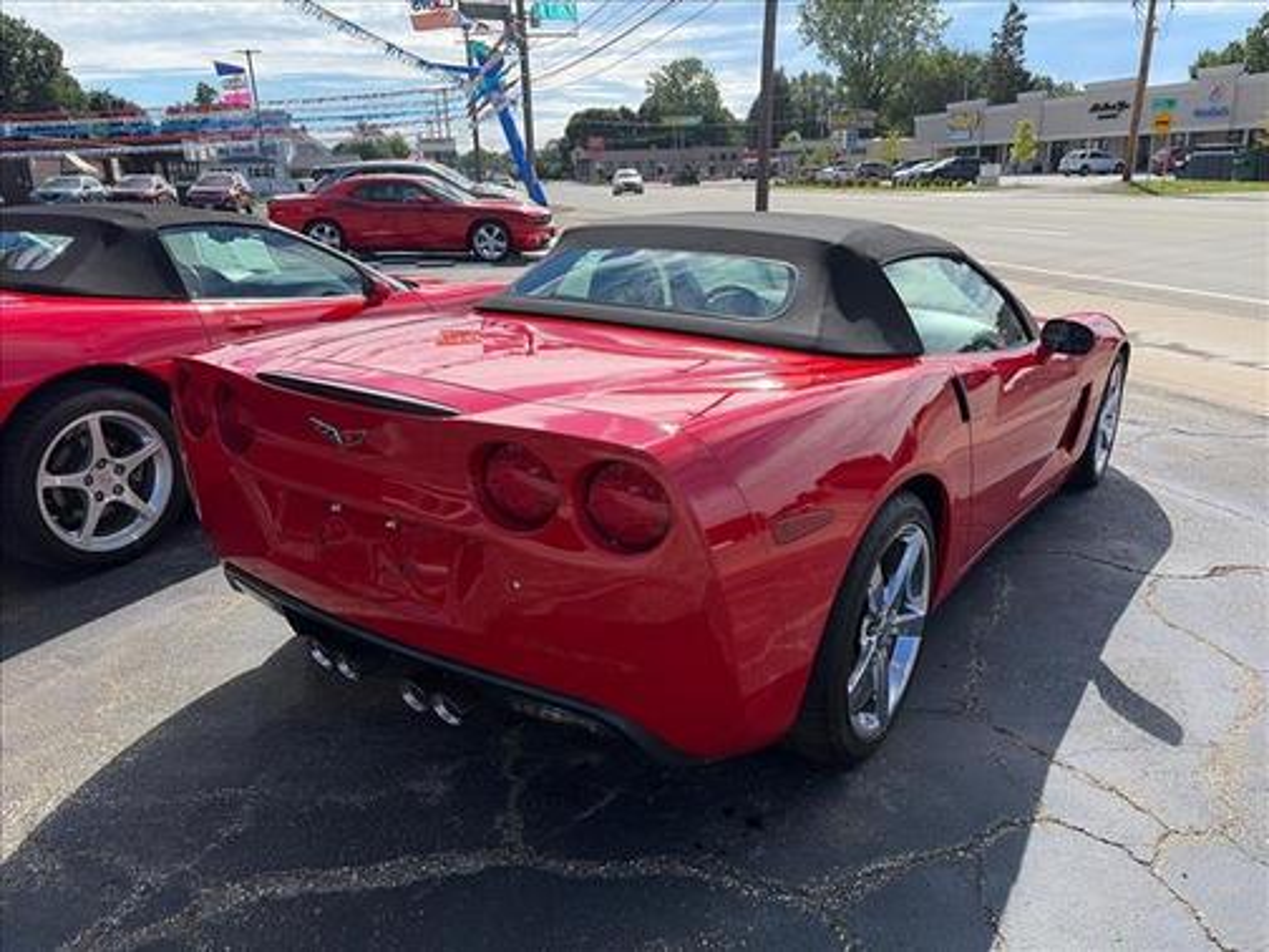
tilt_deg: -18.1
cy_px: 476
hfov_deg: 67.3
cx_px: 634
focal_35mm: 26
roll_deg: +2.8
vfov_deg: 53.1
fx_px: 953
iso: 50
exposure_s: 1/2865
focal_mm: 5.96
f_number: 1.6
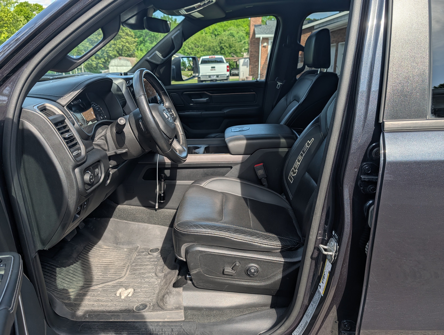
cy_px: 168
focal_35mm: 24
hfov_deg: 71.5
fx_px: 308
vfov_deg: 56.9
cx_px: 222
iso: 20
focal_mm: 6.9
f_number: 1.68
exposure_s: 1/584
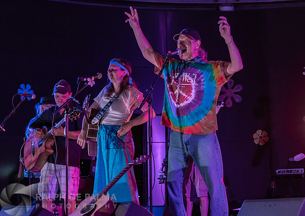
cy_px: 135
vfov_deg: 14.6
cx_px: 193
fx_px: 840
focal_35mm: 97
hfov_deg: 20.5
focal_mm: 70
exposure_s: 1/160
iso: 2500
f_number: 4.5
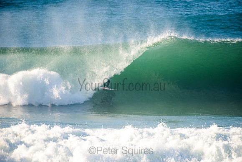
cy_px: 81
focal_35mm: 500
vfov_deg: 2.8
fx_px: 3362
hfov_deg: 4.1
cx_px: 121
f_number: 5.6
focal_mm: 500
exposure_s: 1/1600
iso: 250
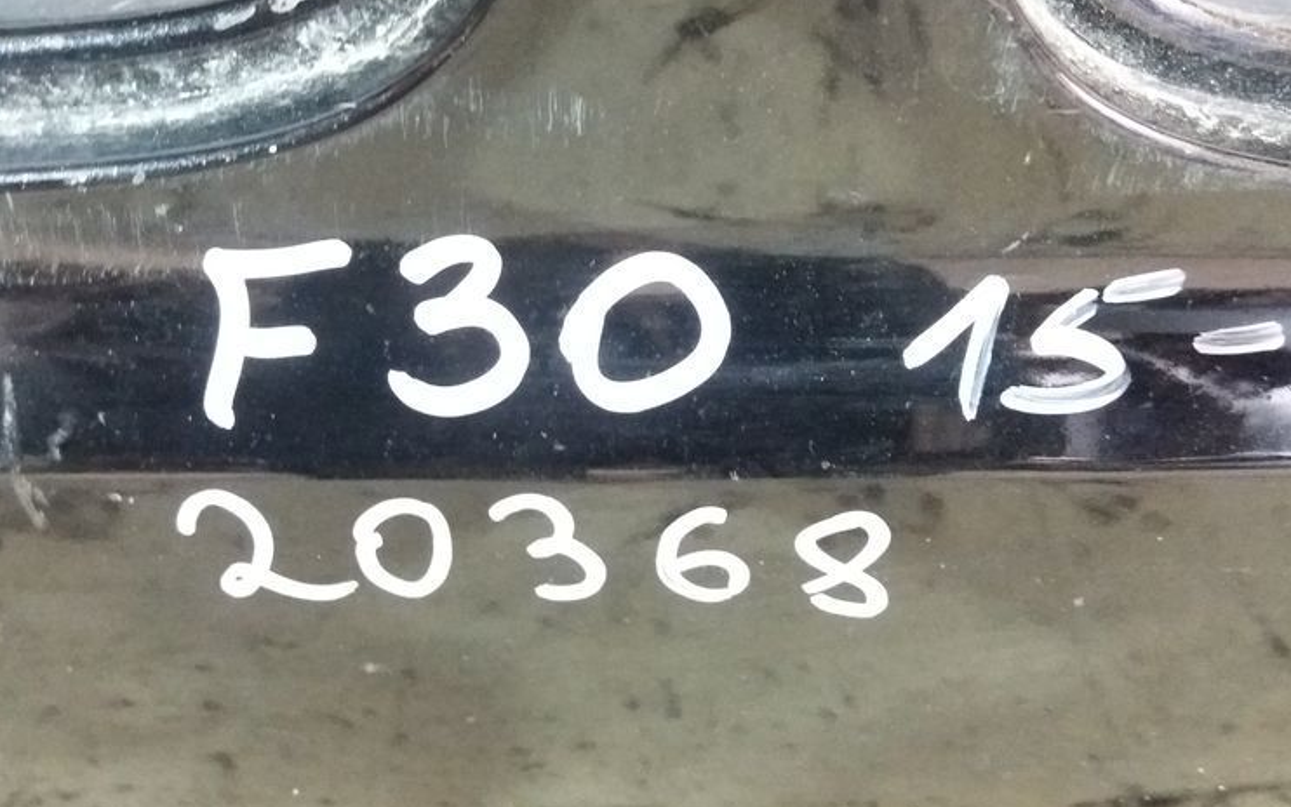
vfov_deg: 31.9
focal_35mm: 40
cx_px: 633
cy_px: 327
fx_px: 1408
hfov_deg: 49.3
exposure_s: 1/17
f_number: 1.9
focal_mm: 3.7
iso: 800
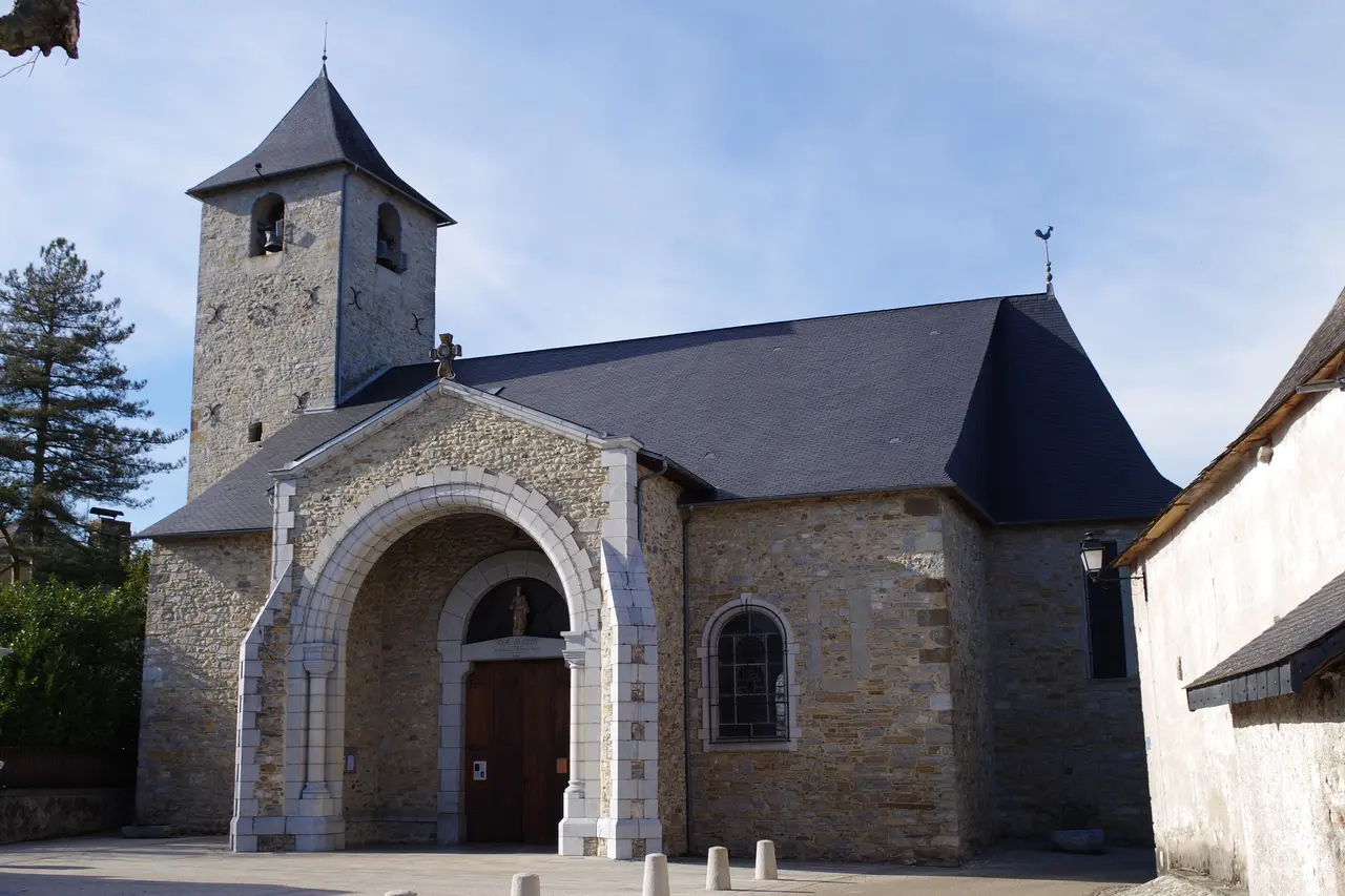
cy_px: 448
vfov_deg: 34.2
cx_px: 672
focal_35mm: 39
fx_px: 1457
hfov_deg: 49.6
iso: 100
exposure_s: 1/200
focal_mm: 26
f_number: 7.1
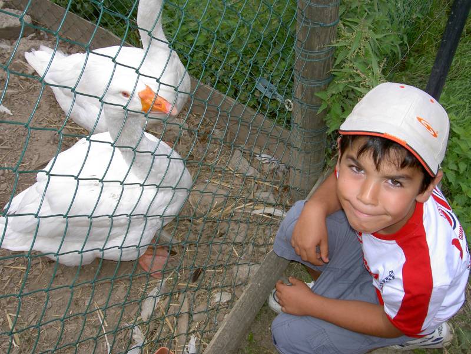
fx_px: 531
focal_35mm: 39
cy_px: 177
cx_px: 236
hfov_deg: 47.9
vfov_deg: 36.8
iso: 100
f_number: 4.7
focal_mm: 8
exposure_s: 1/250
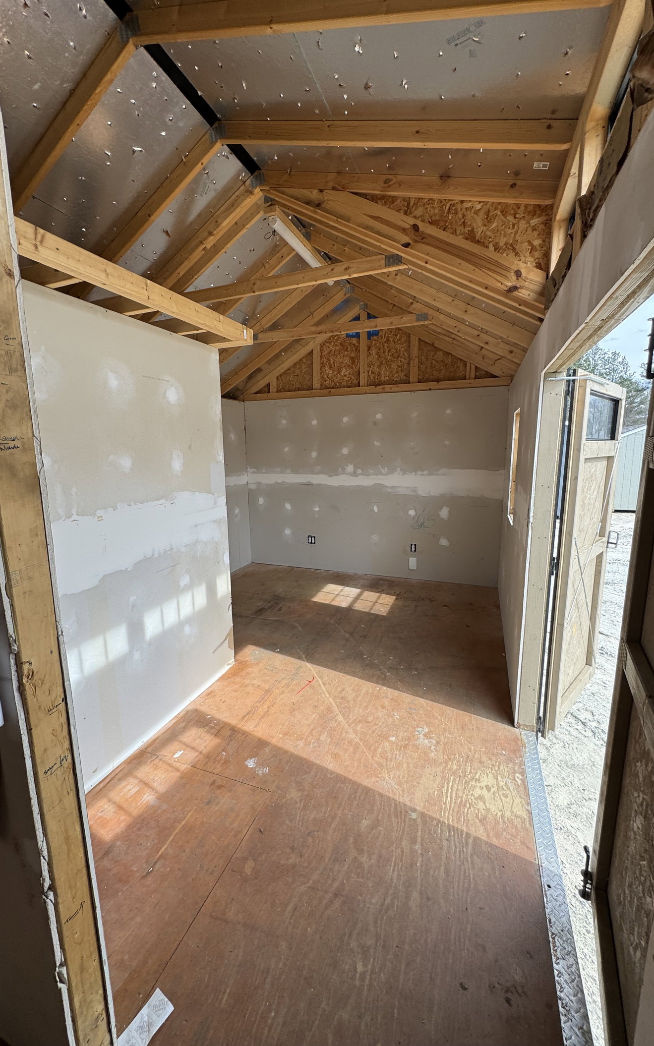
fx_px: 428
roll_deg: +1.5
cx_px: 310
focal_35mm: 15
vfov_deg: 101.5
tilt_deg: -9.9
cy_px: 518
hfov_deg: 74.7
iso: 40
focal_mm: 2.22
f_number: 2.2
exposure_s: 1/274
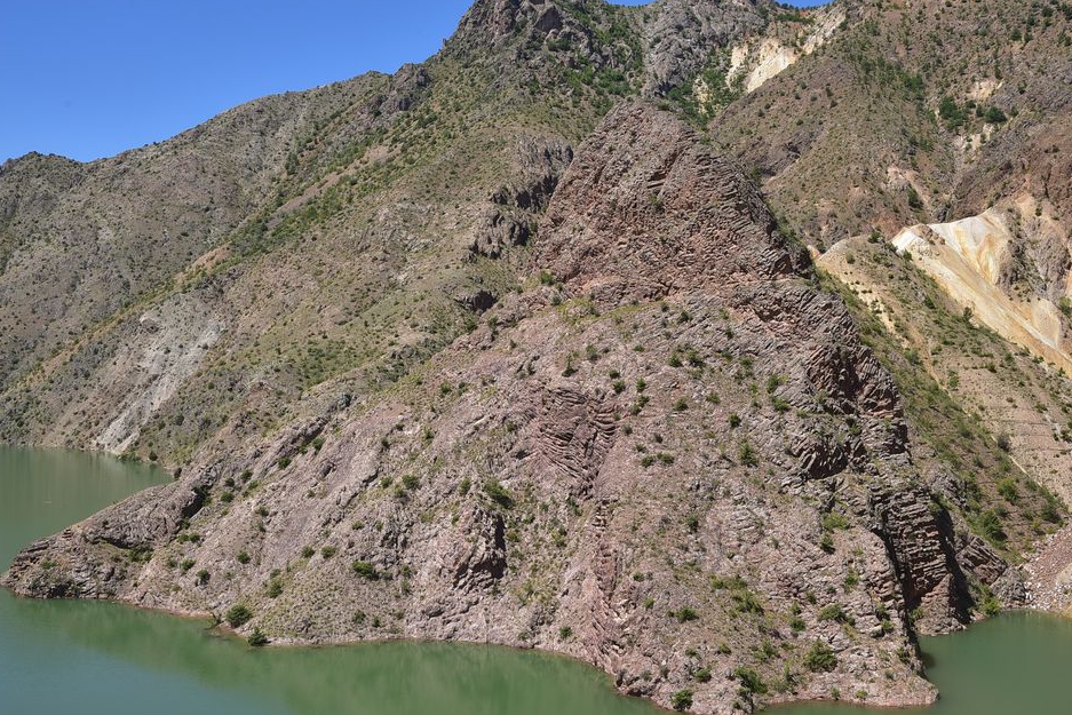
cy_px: 336
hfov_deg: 45.4
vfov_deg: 31.2
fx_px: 1281
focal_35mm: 43
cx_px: 548
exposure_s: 1/125
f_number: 16
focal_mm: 31
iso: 160
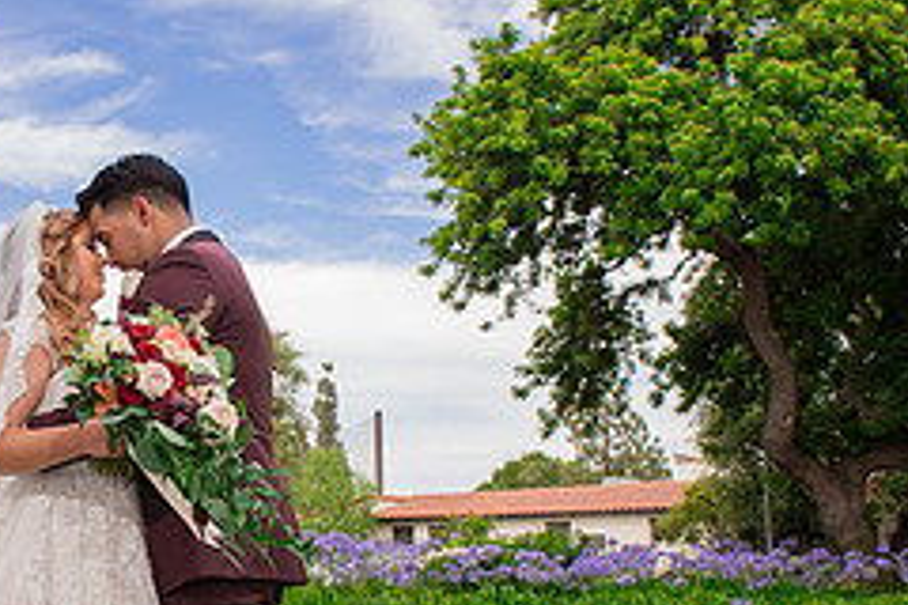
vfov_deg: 23.1
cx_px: 72
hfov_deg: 32.6
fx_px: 1463
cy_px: 454
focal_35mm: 58
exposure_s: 1/250
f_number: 8
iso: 400
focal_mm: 24
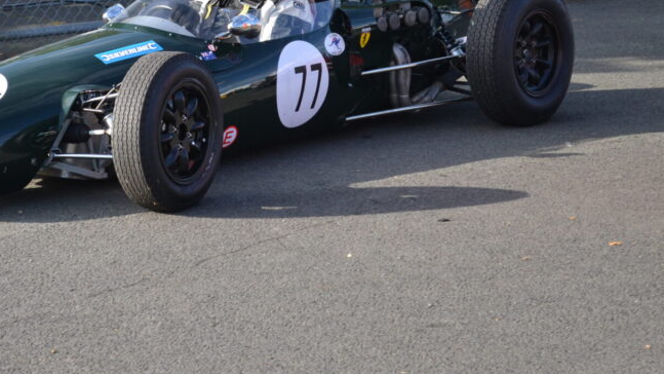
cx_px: 142
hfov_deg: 15.6
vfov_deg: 8.8
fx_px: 2409
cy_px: 55
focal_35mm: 137
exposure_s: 1/500
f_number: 5.6
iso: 400
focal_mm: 55
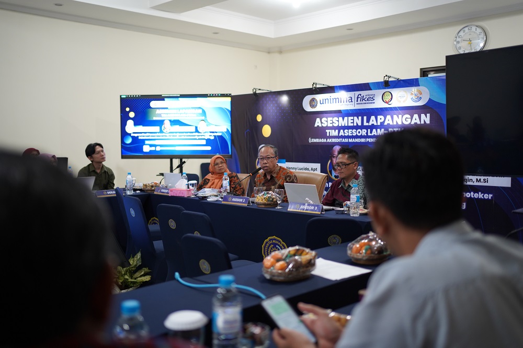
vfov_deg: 37.8
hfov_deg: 54.5
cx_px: 262
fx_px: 508
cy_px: 174
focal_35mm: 35
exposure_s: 1/100
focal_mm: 35
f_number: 1.8
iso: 800
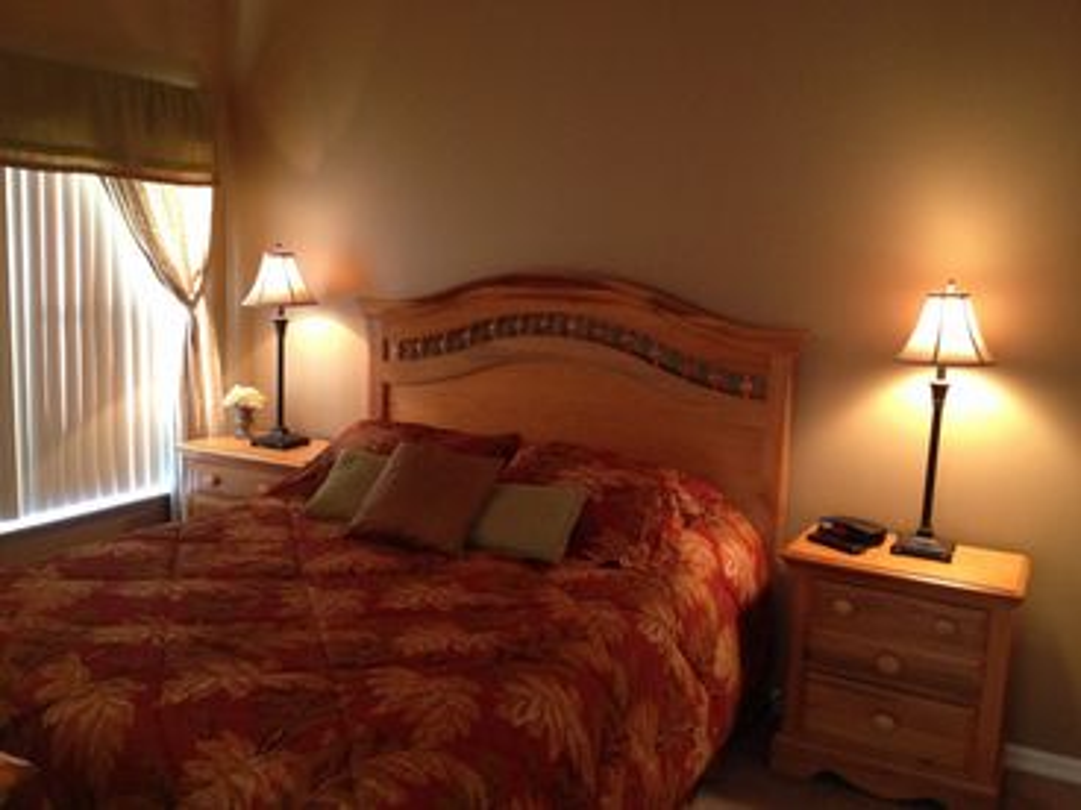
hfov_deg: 52.6
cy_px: 405
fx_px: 1093
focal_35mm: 35
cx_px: 540
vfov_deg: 40.7
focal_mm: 4.28
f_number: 2.4
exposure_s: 1/20
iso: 250
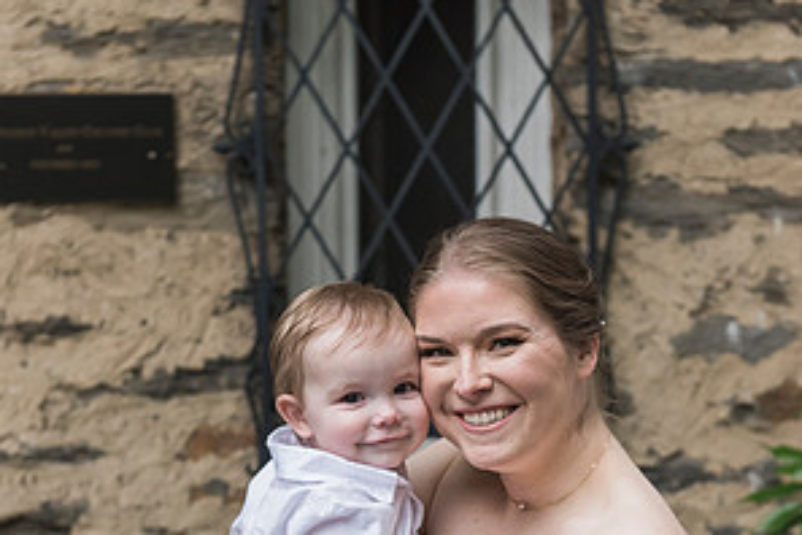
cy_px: 508
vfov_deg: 14.8
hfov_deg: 22.4
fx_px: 2027
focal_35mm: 91
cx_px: 400
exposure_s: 1/500
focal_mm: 60
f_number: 4
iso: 800
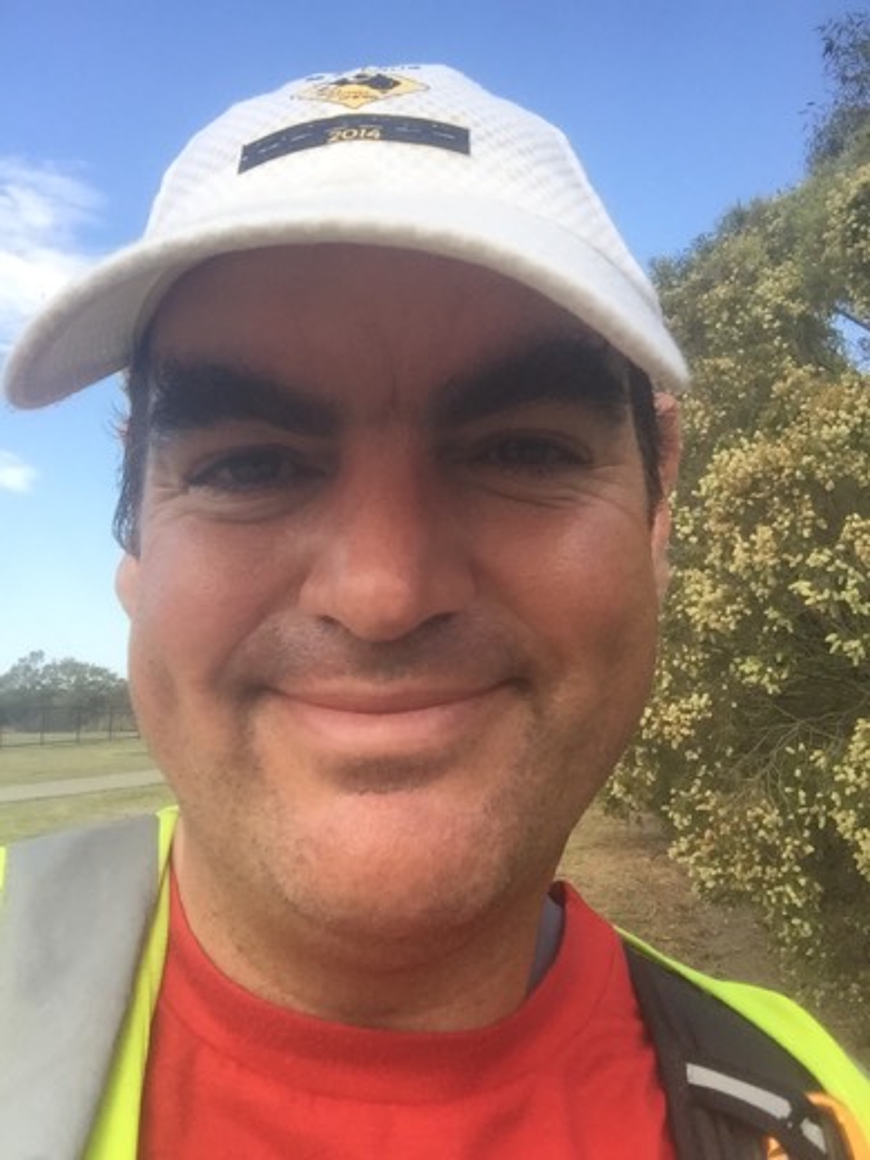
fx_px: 1039
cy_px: 580
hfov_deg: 45.4
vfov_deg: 58.4
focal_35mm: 31
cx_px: 435
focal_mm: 2.65
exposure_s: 1/389
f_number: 2.2
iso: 32
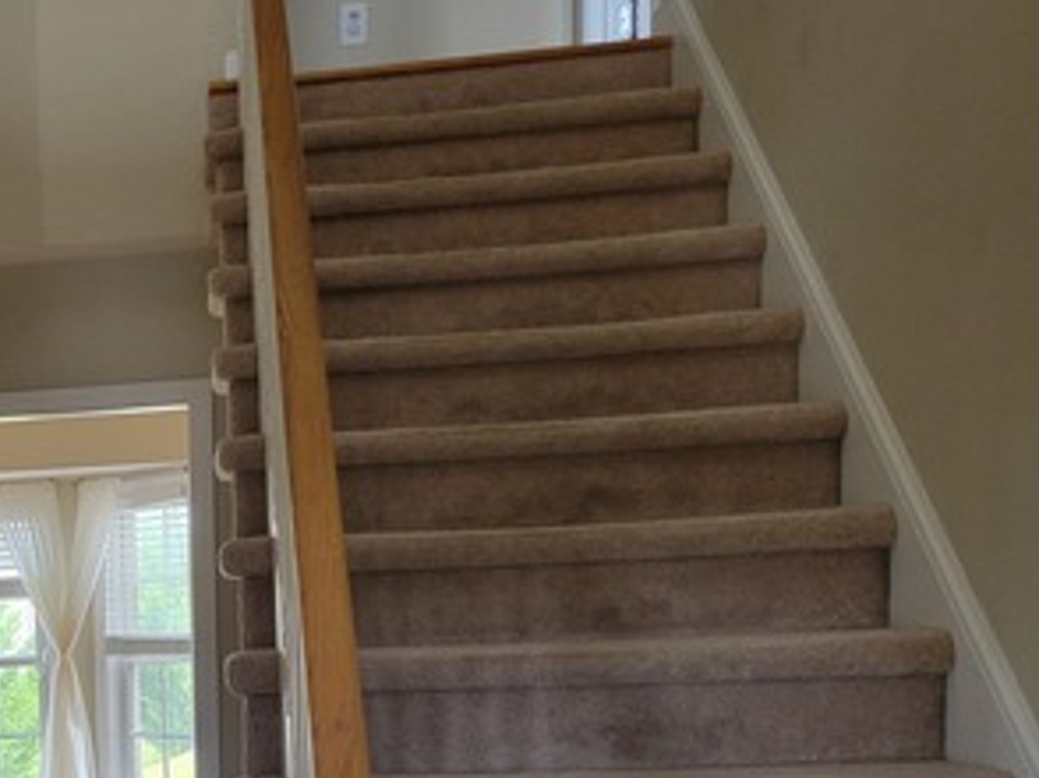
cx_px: -83
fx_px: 1769
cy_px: 767
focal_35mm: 59
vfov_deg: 23.8
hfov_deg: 29.7
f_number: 1.8
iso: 200
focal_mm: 5.4
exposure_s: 1/120
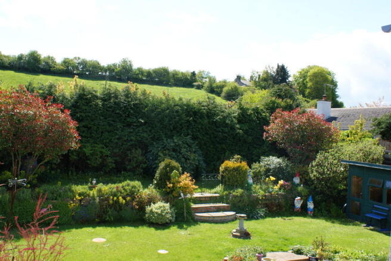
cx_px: 196
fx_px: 391
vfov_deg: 36.9
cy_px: 130
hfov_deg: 53.1
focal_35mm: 36
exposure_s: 1/80
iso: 100
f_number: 10
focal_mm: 24
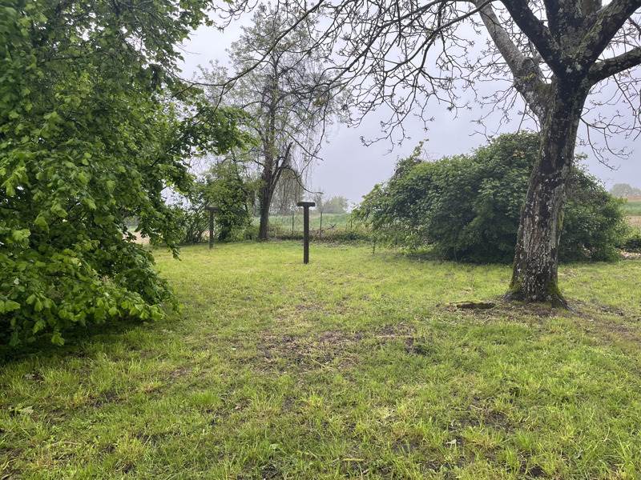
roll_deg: -0.2
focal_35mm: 26
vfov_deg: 53.1
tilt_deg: -4.4
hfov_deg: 67.3
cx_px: 320
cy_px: 240
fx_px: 481
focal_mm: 5.1
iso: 50
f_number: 1.6
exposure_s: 1/649
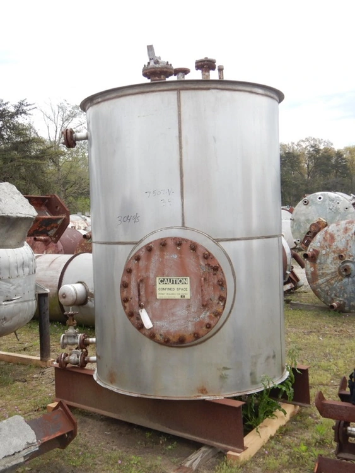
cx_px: 178
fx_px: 328
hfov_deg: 56.8
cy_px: 236
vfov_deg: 71.6
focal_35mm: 24
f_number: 2.8
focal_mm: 4.3
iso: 125
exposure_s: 1/800
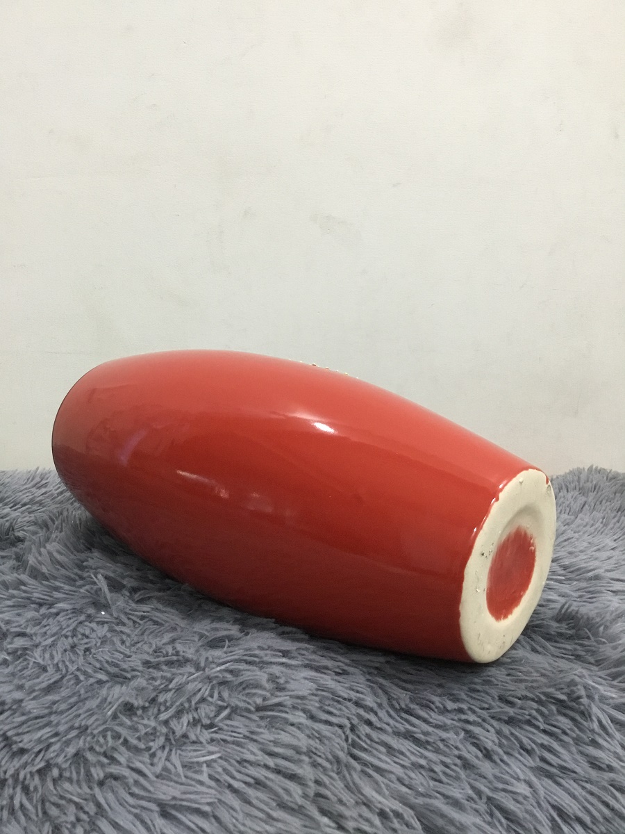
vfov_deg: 58.4
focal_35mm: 31
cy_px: 417
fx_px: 746
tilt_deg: -11.4
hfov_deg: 45.4
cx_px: 312
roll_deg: +0.1
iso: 160
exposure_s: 1/33
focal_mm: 3.3
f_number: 2.4
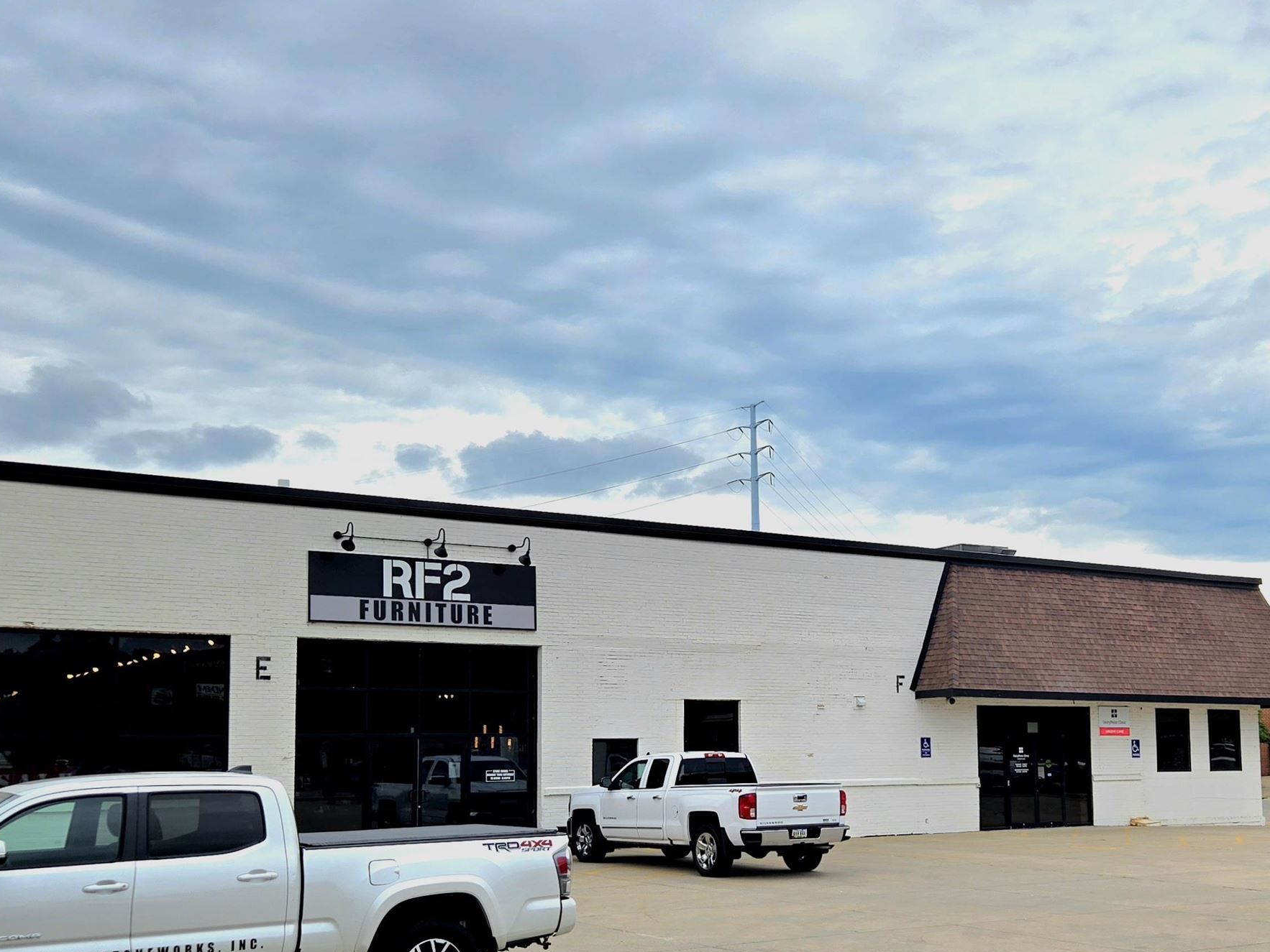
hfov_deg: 46.6
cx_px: 740
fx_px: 1468
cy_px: 638
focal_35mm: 40
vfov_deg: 35.6
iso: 25
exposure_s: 1/1000
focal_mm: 5.4
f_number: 1.8
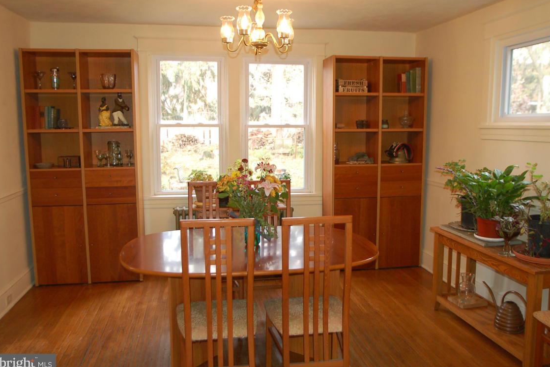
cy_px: 185
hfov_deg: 60.3
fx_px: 474
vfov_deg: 42.3
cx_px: 279
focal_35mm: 31
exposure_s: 1/80
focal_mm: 20
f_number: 3
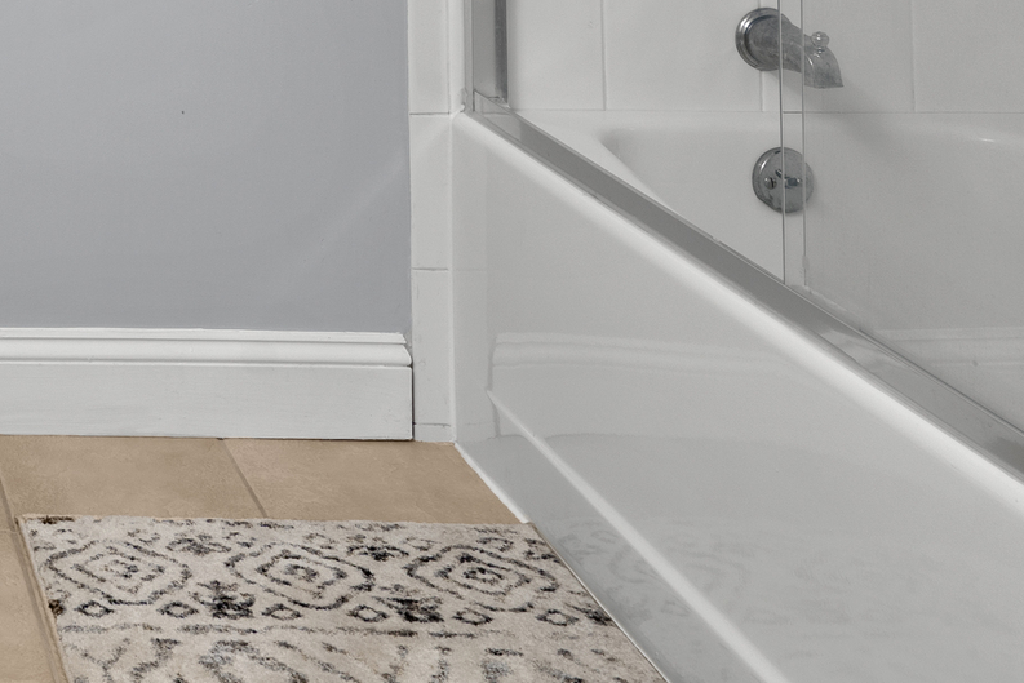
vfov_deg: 18.7
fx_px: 1764
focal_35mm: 62
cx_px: -292
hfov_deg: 27.3
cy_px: -411
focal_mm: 16
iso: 250
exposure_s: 2
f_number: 9
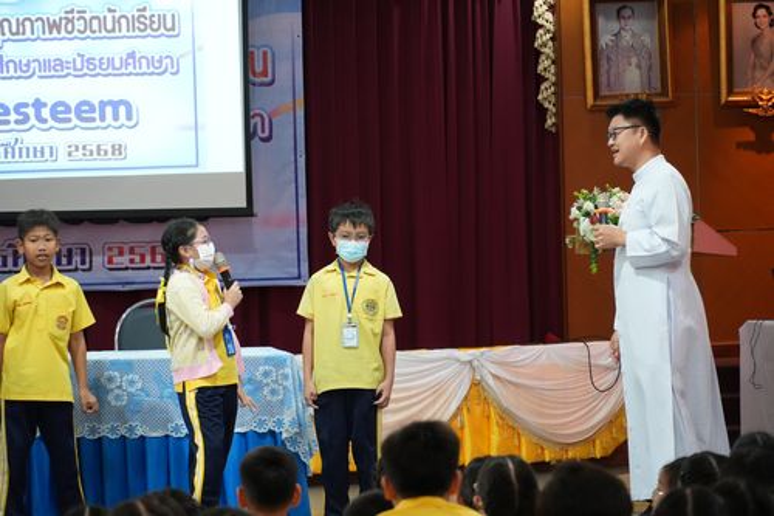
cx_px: 387
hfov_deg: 11.0
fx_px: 4030
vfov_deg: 7.3
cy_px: 258
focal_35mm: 188
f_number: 5.6
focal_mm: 125
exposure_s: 1/80
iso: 4000
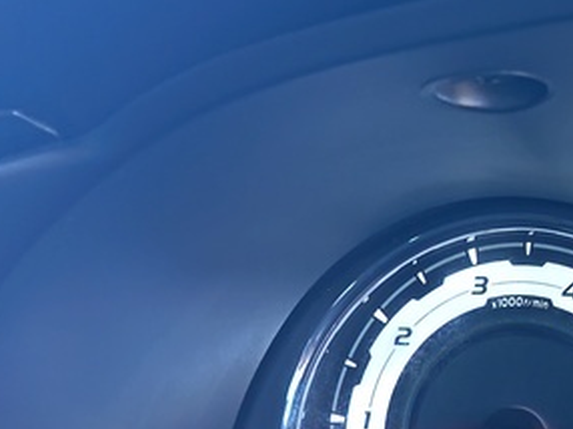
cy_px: 429
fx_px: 1422
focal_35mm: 86
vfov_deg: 16.8
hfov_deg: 21.9
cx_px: 581
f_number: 1.75
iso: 697
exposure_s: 1/30
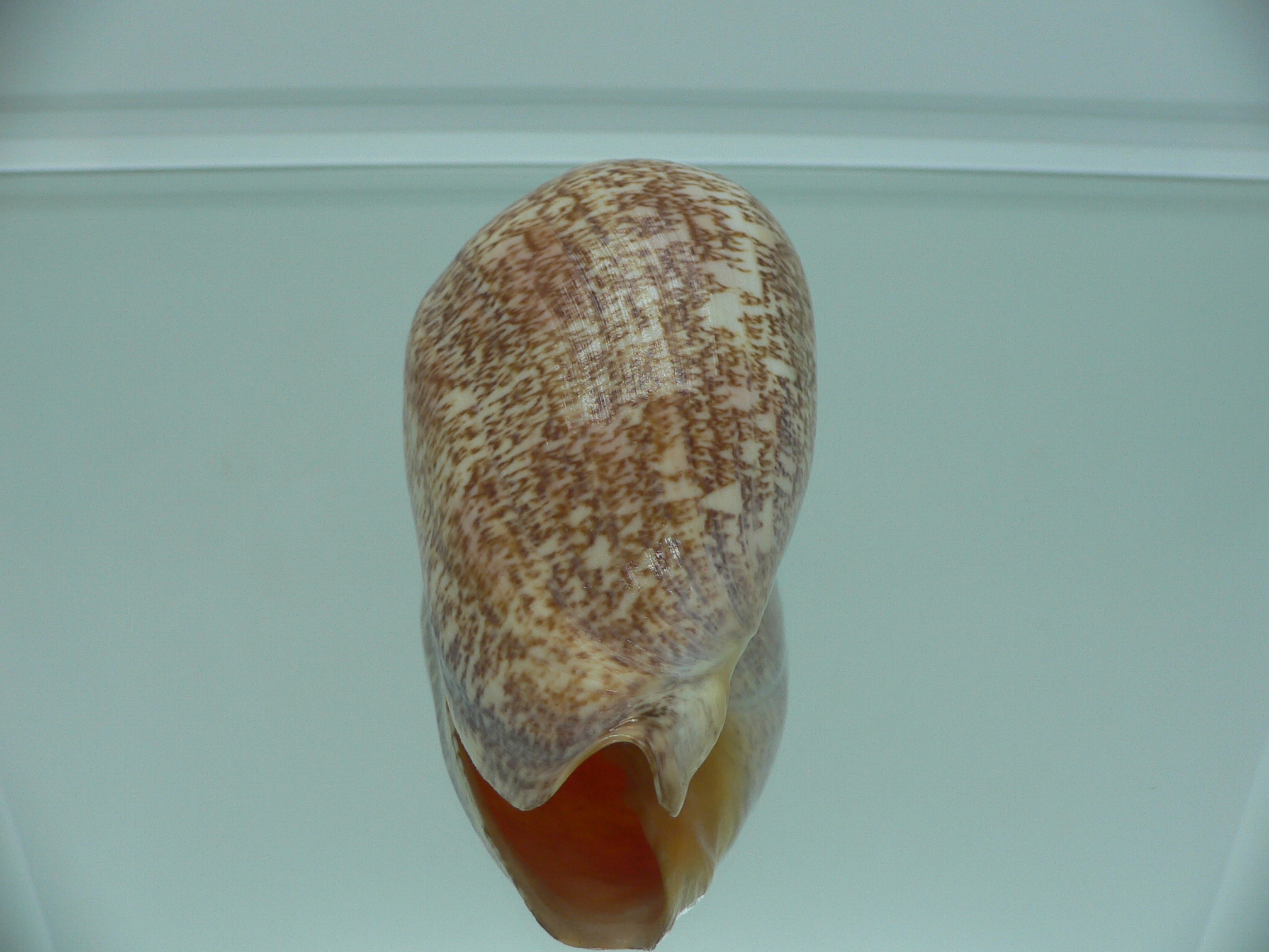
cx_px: 634
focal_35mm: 35
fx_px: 1283
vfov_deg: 40.7
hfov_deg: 52.6
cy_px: 476
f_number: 2.8
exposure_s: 1/60
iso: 80
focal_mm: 4.6
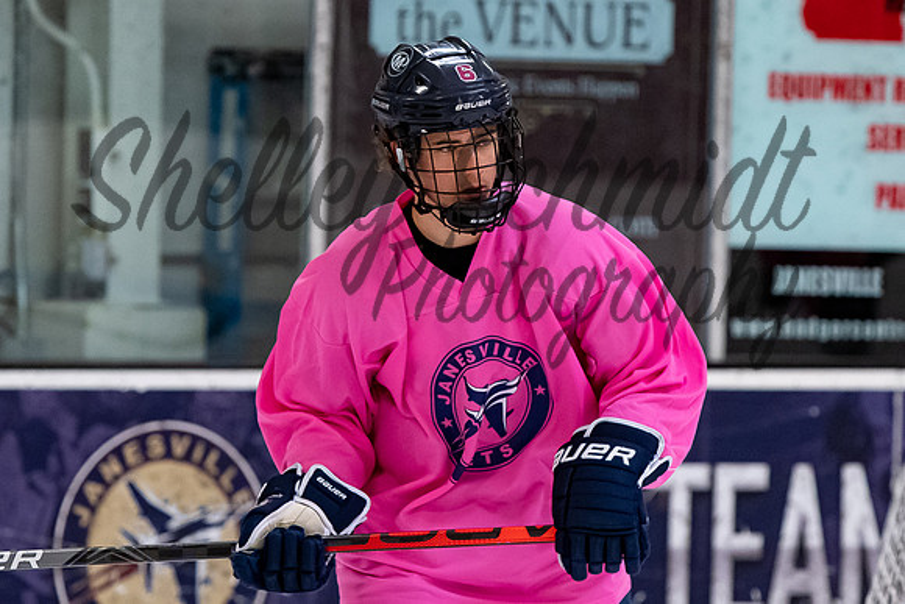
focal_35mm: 395
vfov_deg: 3.5
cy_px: 147
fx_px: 9925
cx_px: 457
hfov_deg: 5.2
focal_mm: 170
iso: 2000
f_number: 3.5
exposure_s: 1/800
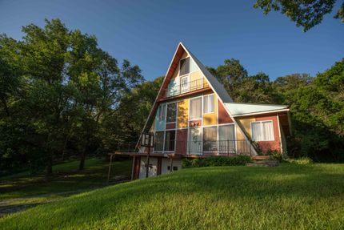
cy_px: 115
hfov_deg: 96.7
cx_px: 172
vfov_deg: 73.8
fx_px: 153
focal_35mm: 16
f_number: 5.6
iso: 160
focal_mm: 16
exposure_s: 1/500
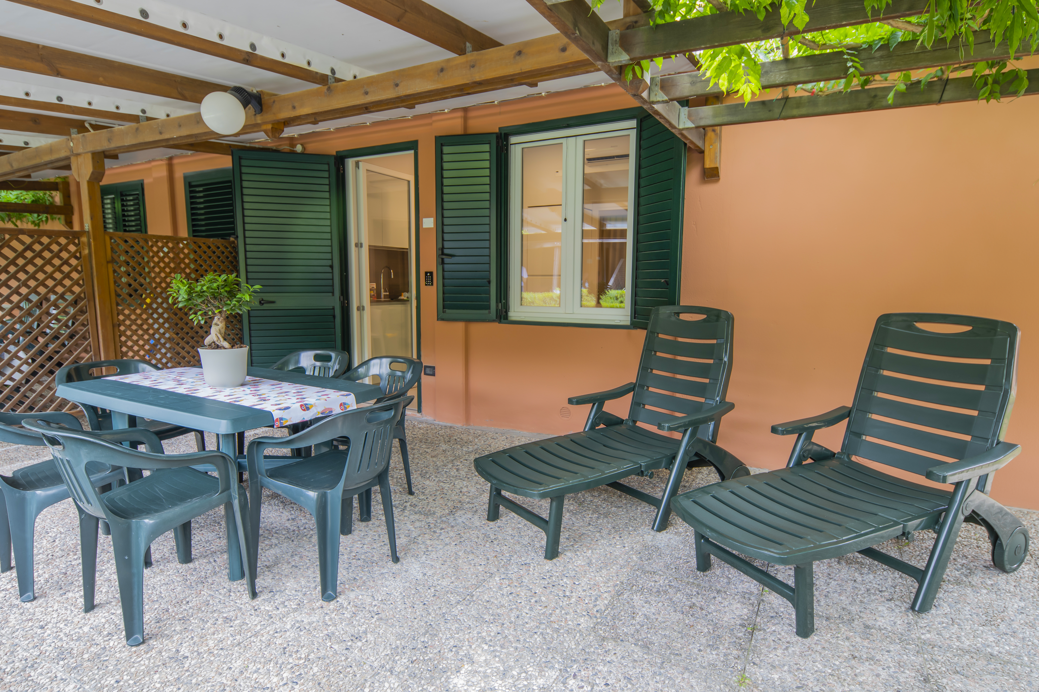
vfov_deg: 63.2
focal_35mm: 20
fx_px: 563
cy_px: 346
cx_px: 520
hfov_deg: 85.4
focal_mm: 13
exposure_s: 1/20
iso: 100
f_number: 4
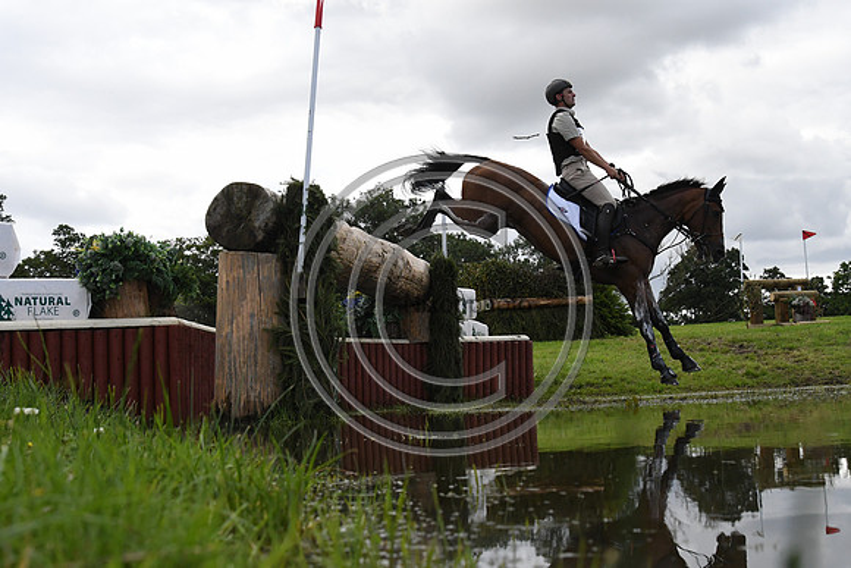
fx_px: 1099
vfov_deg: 29.0
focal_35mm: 46
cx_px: 426
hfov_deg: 42.3
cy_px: 284
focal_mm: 31
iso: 2000
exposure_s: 1/4000
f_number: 8
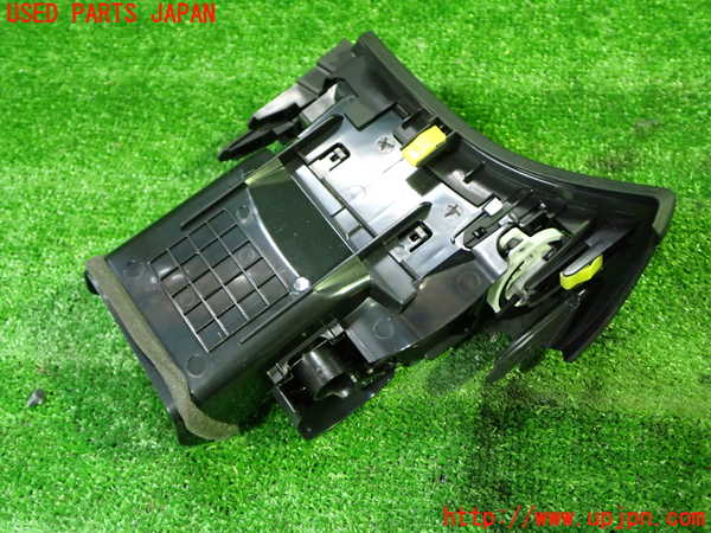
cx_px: 356
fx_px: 657
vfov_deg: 44.2
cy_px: 266
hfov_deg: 56.8
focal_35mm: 32
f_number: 2.4
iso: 800
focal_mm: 5.79
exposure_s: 1/30
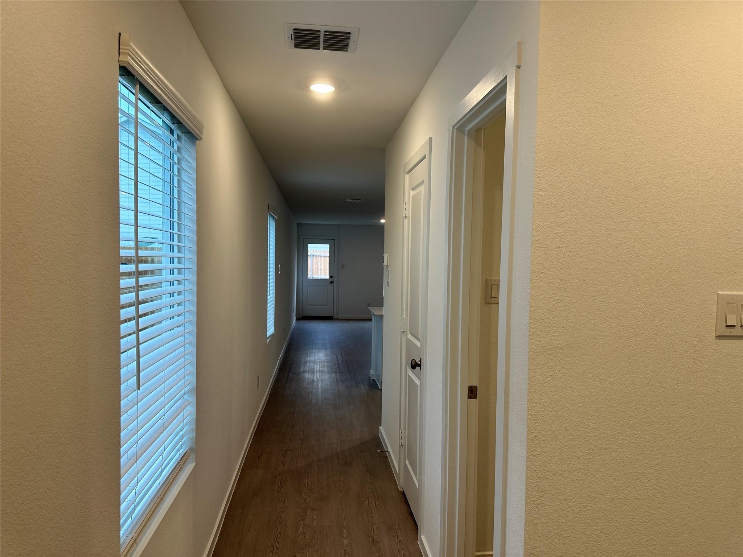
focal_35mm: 24
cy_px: 278
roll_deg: -0.7
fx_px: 515
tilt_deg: -2.0
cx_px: 372
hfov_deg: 71.6
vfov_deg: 56.8
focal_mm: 6.86
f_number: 1.78
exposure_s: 1/120
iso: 80
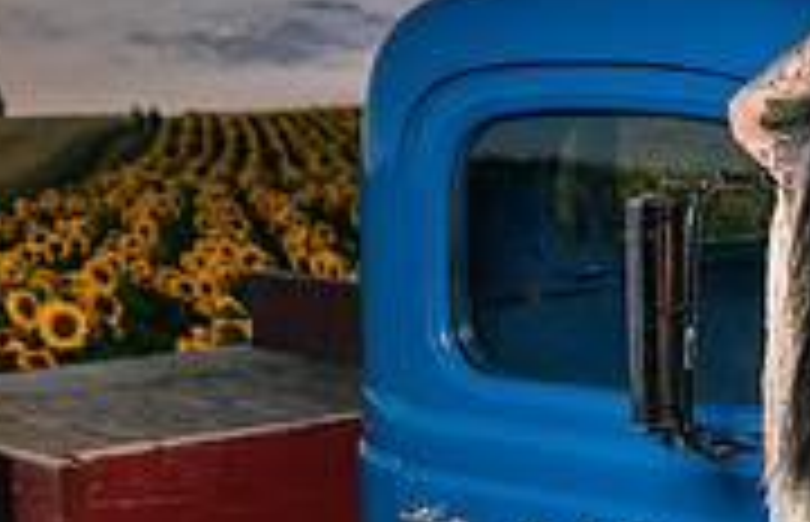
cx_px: 765
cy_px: 601
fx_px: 1737
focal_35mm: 78
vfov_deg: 16.5
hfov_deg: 25.3
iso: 100
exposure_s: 1/160
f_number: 3.2
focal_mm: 24
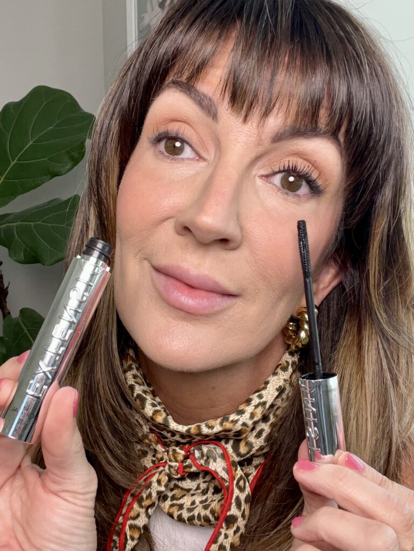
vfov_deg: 60.0
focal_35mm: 30
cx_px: 207
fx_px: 478
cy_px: 276
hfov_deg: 46.8
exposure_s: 1/120
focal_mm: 2.71
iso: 64
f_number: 2.2
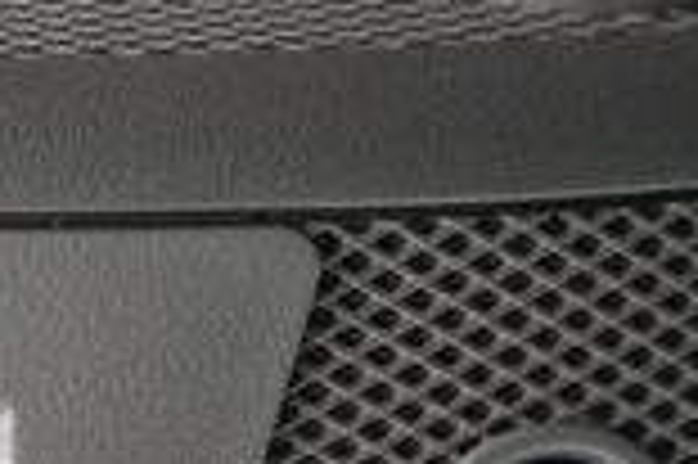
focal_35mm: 149
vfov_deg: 8.7
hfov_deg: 13.1
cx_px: -338
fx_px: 2886
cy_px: 944
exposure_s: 1/60
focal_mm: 24
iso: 5000
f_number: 4.5
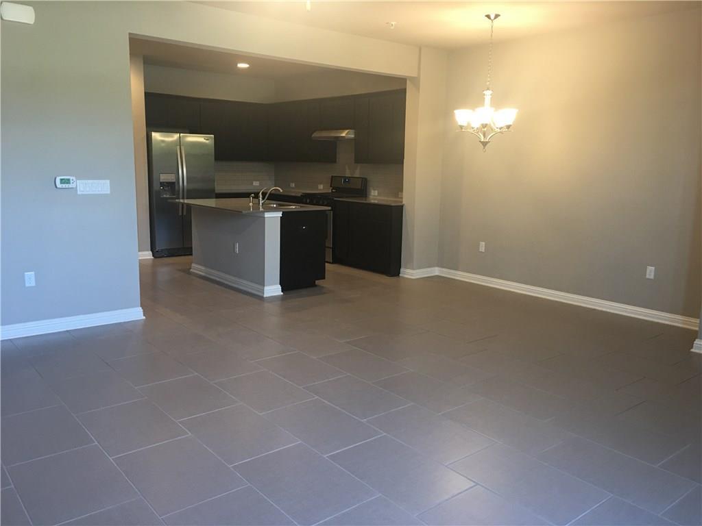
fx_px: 588
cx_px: 351
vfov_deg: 48.2
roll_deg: -1.0
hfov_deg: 61.7
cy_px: 263
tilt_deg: -9.3
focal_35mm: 29
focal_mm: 4.15
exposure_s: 1/15
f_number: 2.2
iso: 40
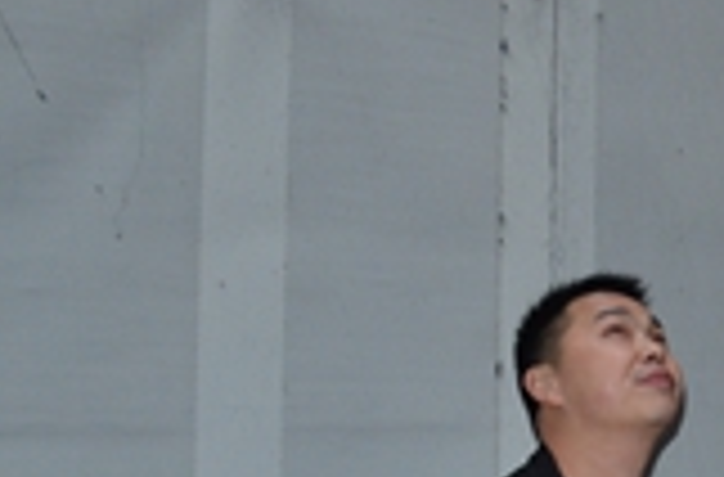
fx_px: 1683
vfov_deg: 16.1
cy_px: 223
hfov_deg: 20.8
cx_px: 1075
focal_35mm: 84
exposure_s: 1/60
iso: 800
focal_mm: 18
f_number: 3.5
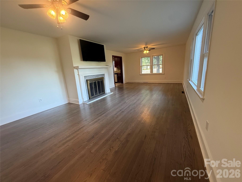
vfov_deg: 85.7
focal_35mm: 14
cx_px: 121
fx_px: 98
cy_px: 91
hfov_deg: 102.1
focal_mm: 2.22
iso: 640
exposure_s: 1/120
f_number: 2.2
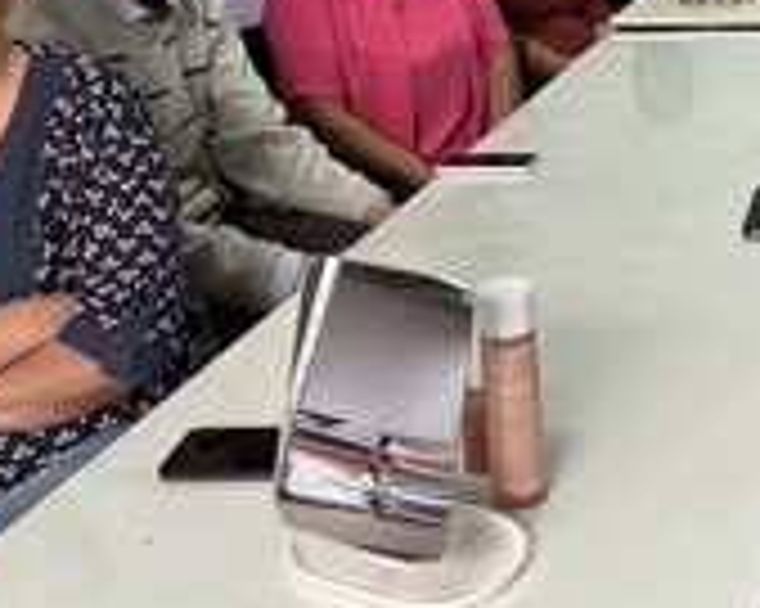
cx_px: 621
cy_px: 32
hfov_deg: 30.6
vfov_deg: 24.4
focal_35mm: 60
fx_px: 1349
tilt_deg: -12.8
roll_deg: +3.5
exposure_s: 1/50
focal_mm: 5.96
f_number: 1.6
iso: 160
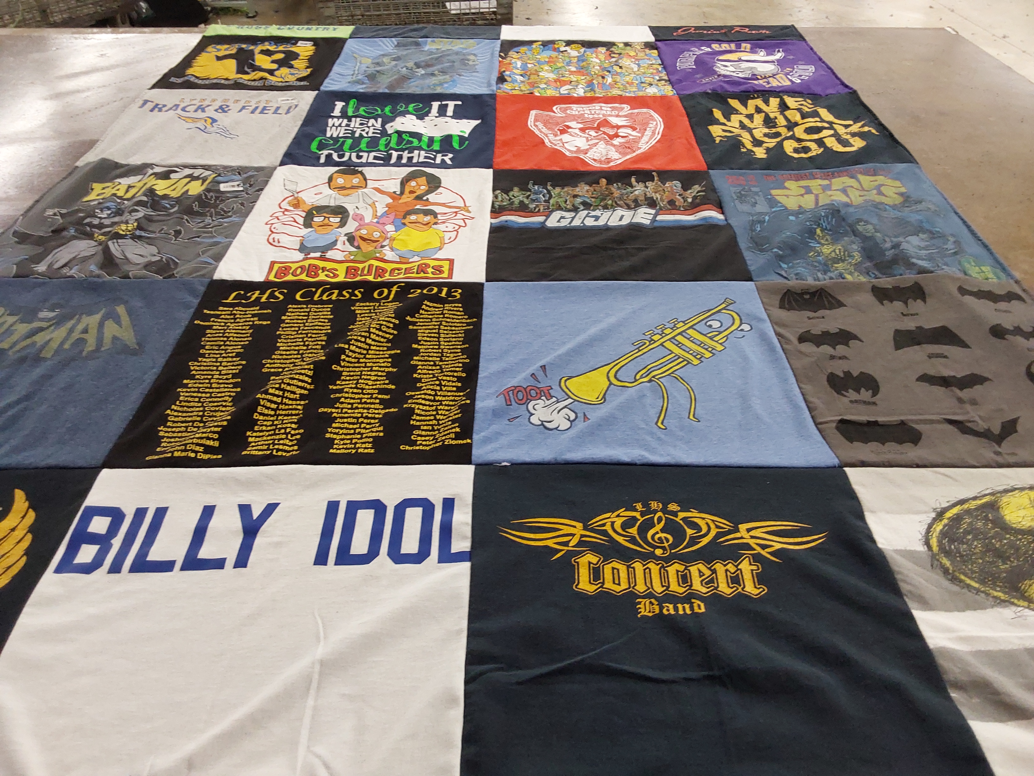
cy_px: 388
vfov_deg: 49.7
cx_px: 517
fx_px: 836
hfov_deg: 63.4
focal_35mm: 28
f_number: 1.9
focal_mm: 2.91
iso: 125
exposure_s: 1/60
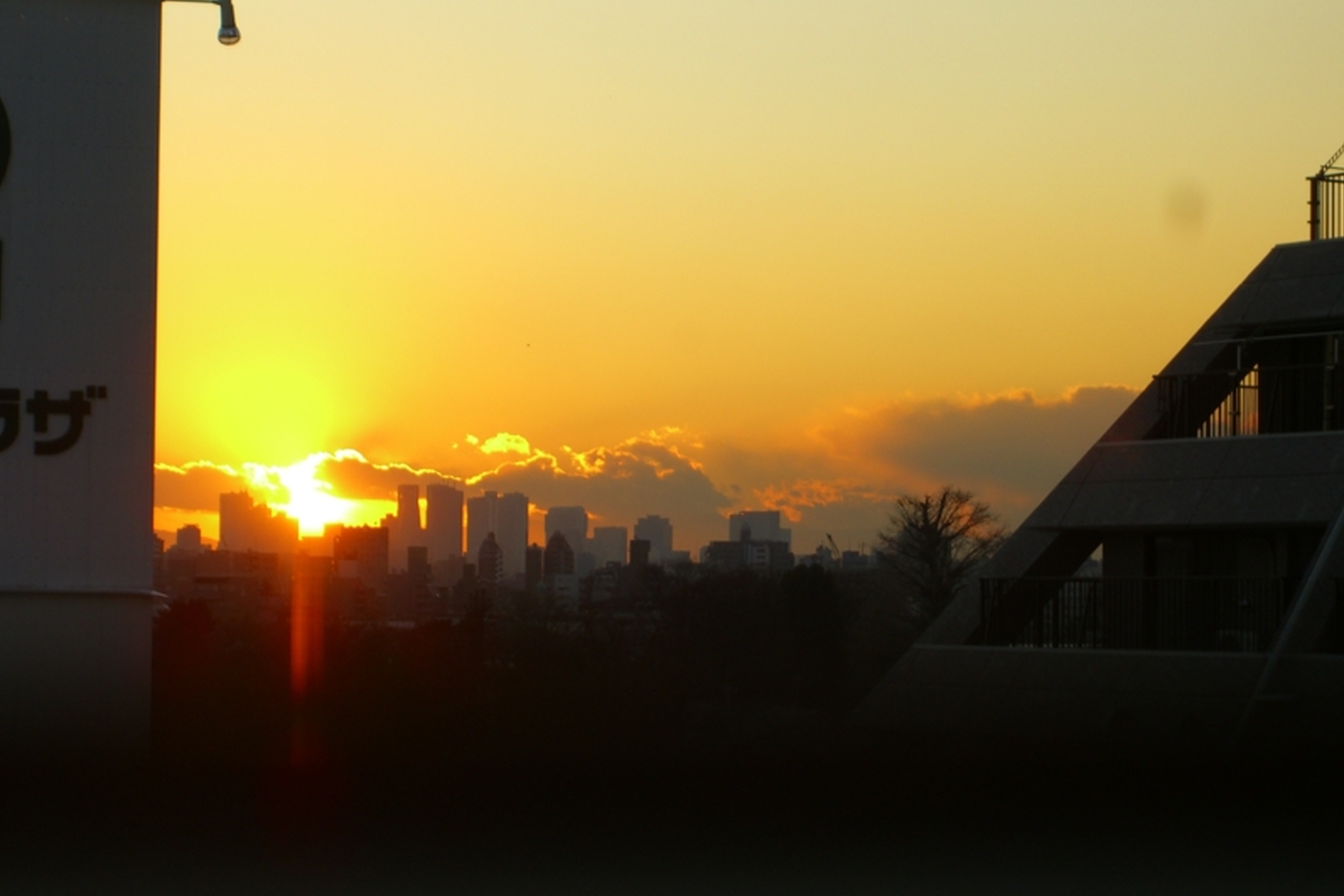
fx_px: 4441
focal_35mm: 119
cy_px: 442
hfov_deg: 17.2
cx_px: 673
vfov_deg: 11.5
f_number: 5.1
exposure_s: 1/160
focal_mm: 23.7
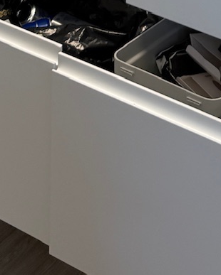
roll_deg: -3.1
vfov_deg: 12.8
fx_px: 1013
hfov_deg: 12.1
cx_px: 273
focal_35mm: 124
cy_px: -333
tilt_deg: -11.3
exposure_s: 1/100
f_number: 1.78
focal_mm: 6.76
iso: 80
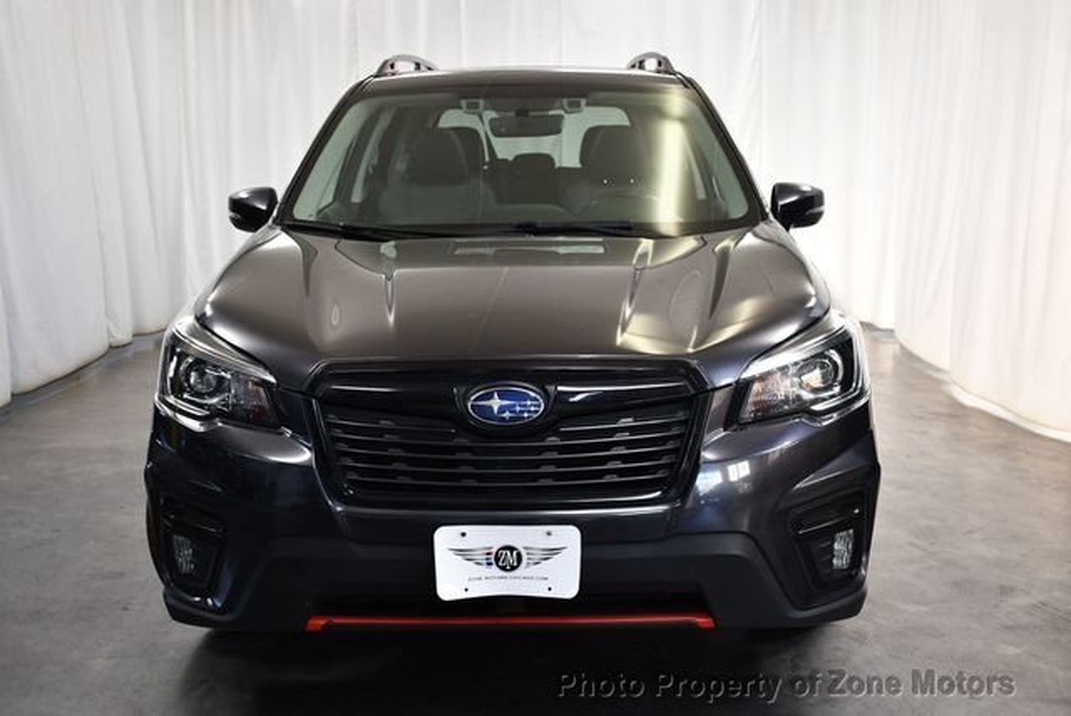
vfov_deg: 33.5
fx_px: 1191
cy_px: 358
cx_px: 536
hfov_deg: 48.4
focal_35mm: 40
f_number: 3.8
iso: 800
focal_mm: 20
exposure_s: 1/160
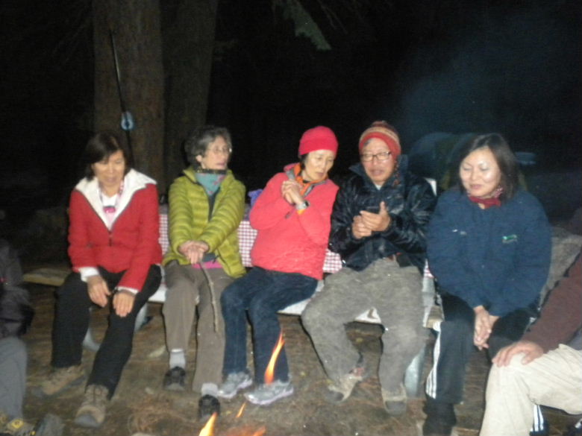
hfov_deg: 50.1
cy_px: 218
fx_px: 622
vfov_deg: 38.7
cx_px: 291
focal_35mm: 37
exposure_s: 1/30
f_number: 3.5
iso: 800
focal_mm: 6.6
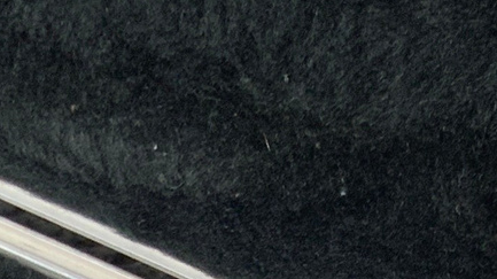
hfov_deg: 11.3
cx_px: 627
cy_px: 1001
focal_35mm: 187
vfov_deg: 5.8
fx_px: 2463
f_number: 1.8
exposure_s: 1/104
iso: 64
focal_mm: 3
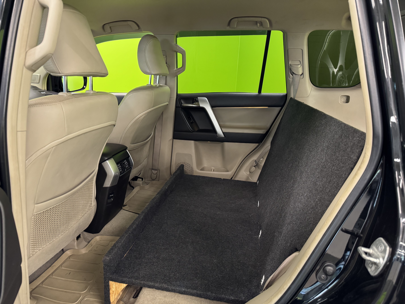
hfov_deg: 71.6
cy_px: 152
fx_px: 281
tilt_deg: -14.8
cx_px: 202
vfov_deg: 56.8
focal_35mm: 24
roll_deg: -1.6
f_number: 1.78
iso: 640
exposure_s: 1/50
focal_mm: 6.76
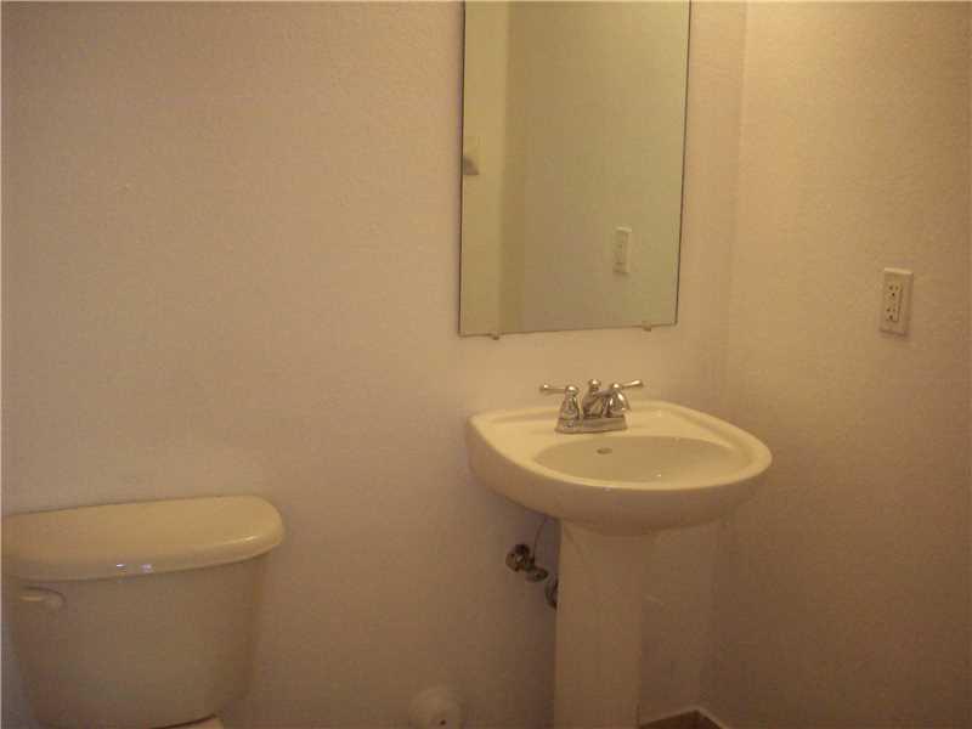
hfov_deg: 50.1
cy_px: 364
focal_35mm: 37
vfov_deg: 38.7
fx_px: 1039
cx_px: 486
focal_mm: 6.2
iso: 200
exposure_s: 1/64
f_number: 2.8
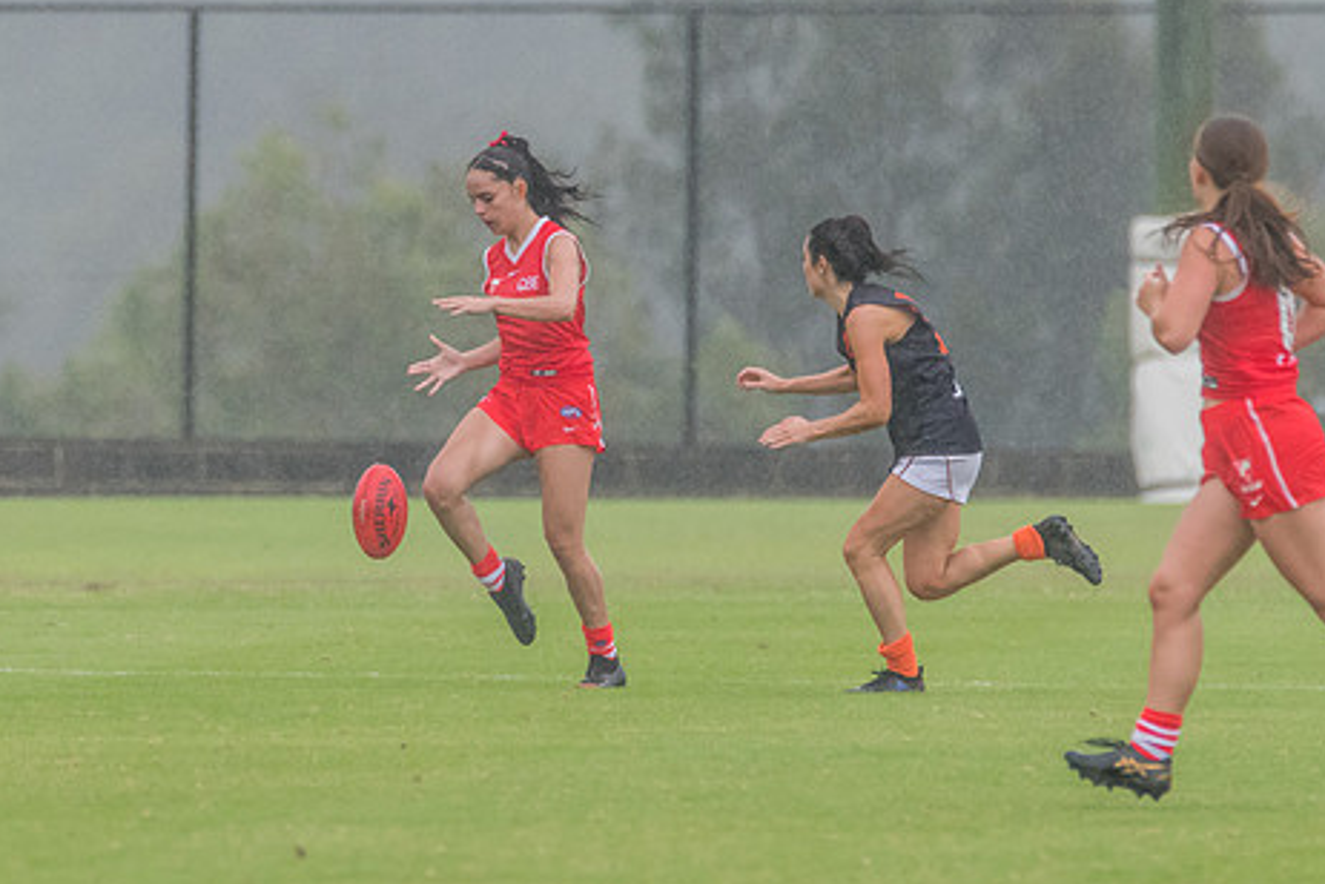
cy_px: 377
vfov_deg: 1.1
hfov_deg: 1.7
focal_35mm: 1199
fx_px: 44126
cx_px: 396
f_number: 6.3
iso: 1800
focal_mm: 550
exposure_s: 1/1600
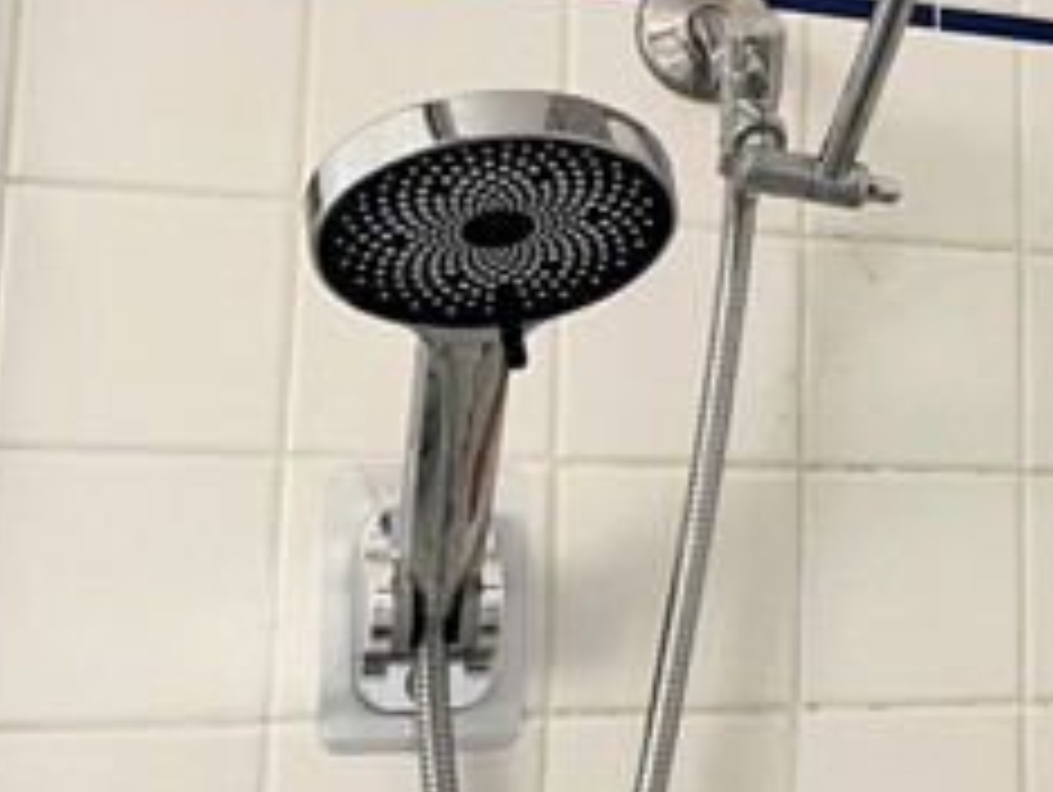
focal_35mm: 71
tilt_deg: +11.8
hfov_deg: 25.0
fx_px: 2162
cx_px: 1228
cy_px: 306
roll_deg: +1.7
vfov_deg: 20.7
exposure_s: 1/60
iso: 250
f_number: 1.6
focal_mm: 5.1
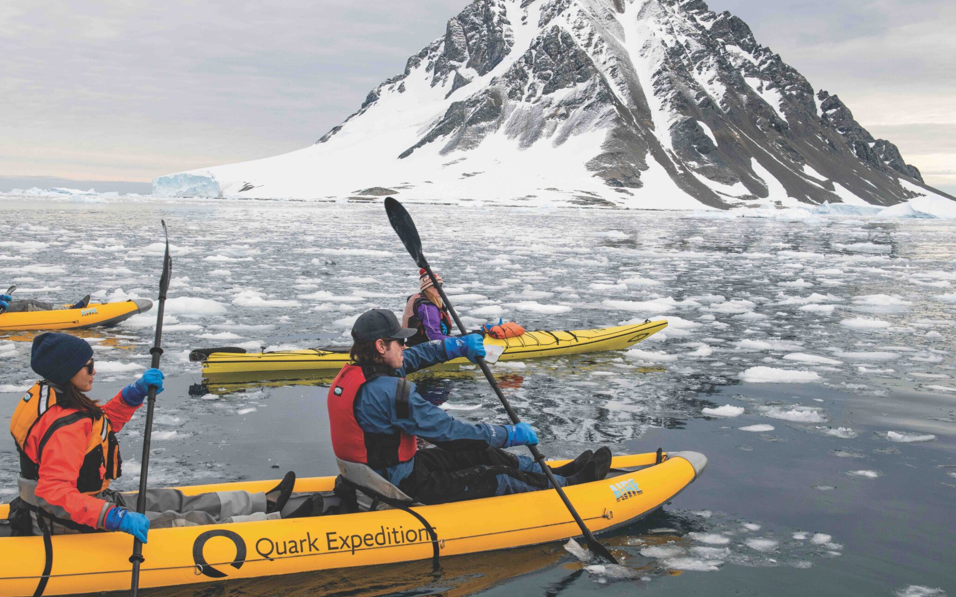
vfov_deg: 29.2
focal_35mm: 44
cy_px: 317
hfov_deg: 45.2
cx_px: 447
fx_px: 1146
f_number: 13
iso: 400
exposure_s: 1/400
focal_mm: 35
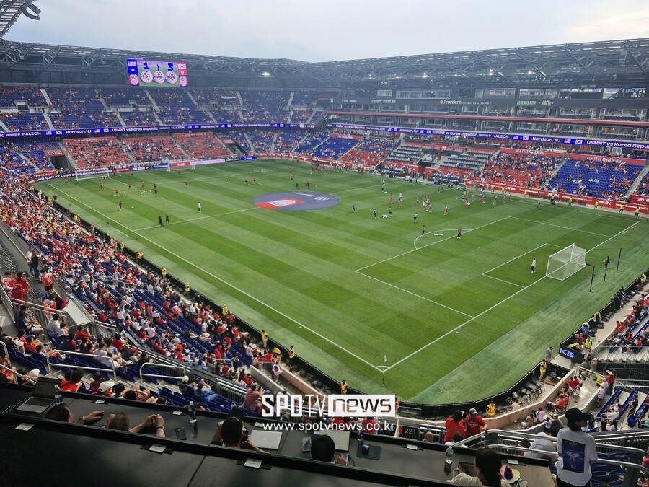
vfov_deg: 58.9
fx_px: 431
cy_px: 244
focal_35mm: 23
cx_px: 324
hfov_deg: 73.9
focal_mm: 5.54
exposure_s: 1/540
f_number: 1.8
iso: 50
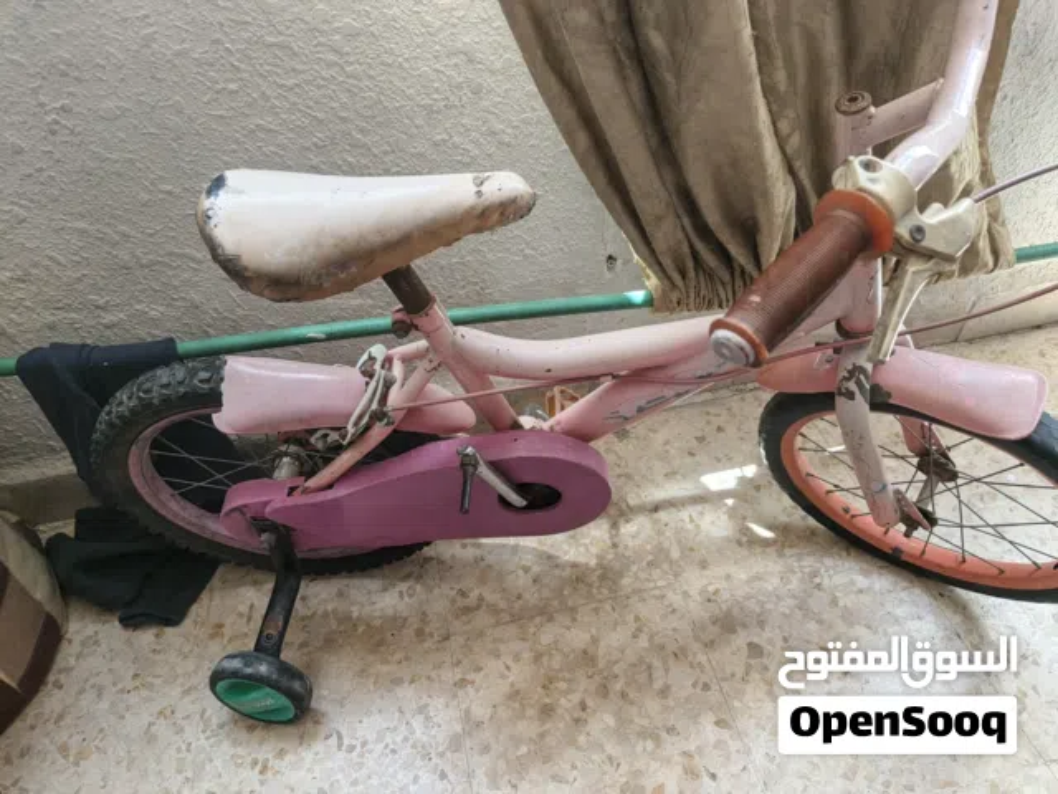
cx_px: 529
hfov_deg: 73.9
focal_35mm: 23
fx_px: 703
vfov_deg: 58.9
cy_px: 397
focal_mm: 5.56
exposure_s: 1/100
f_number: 1.8
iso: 62
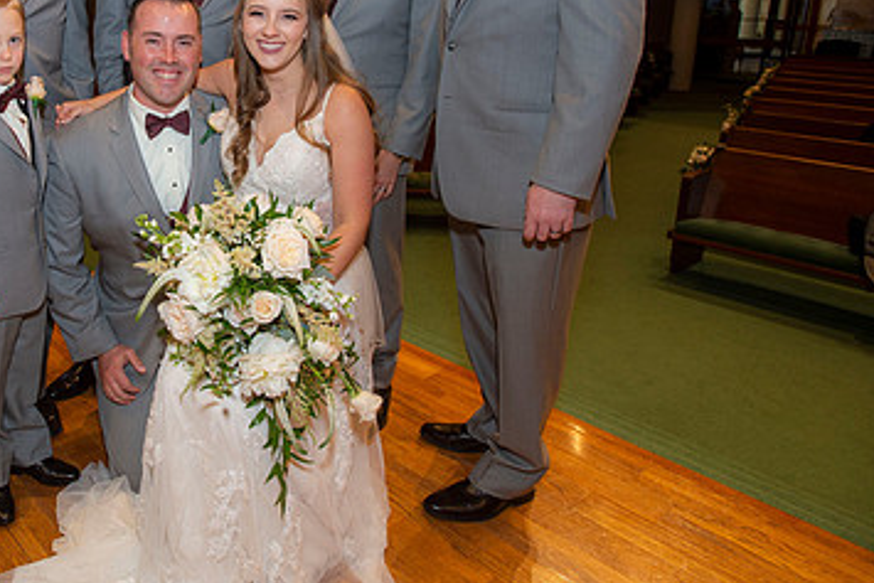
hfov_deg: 57.0
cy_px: 175
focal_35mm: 31
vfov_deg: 41.6
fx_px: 753
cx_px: 209
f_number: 3.5
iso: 800
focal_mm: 19
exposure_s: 1/160
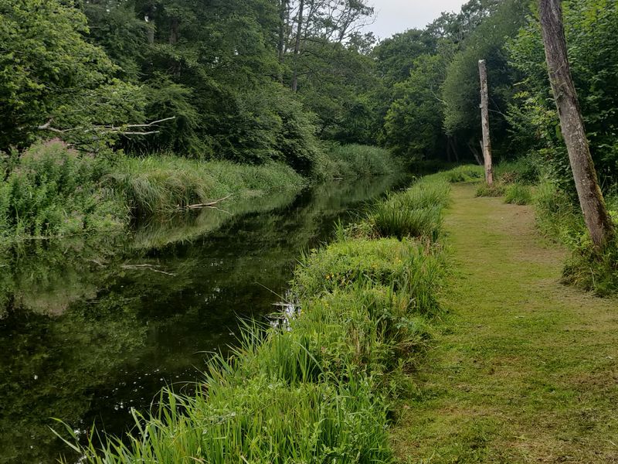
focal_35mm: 25
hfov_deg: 69.4
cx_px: 309
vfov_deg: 54.9
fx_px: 446
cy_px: 232
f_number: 1.7
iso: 100
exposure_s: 1/318
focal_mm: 4.25
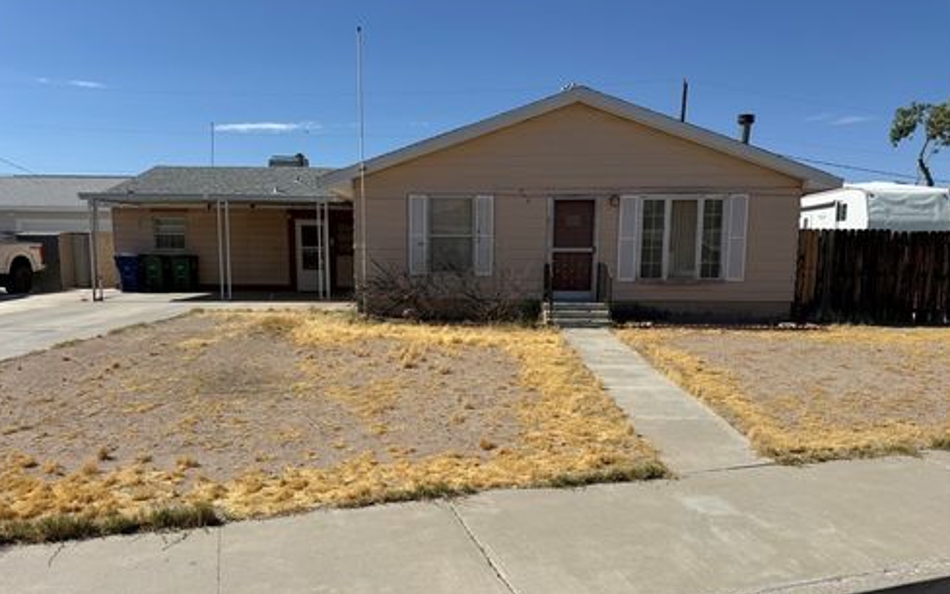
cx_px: 468
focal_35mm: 26
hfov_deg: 70.4
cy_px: 346
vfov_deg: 47.4
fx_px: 673
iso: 80
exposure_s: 1/8130
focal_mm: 6.76
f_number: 1.78
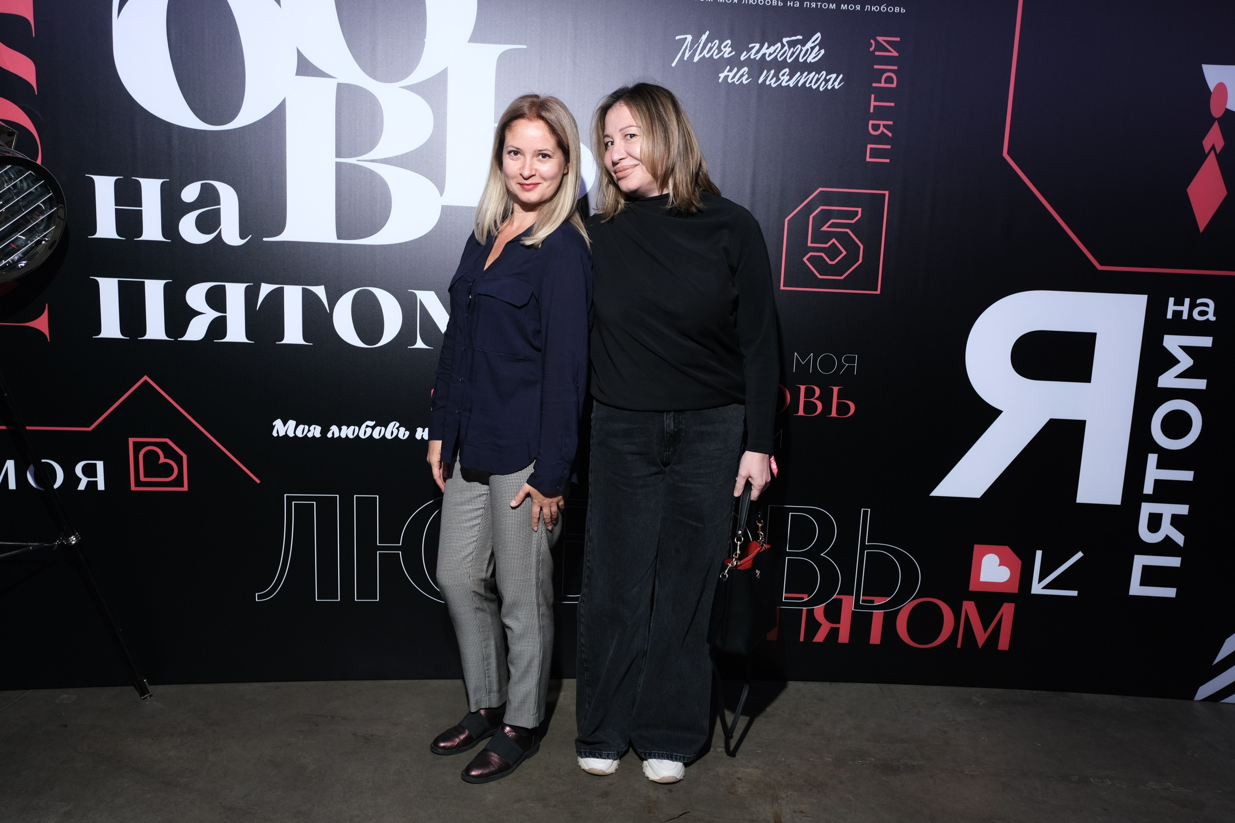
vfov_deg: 49.6
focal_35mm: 26
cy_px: 412
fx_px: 892
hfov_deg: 69.4
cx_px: 618
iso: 400
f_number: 4
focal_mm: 17.6
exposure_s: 1/125
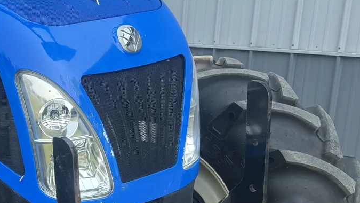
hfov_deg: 29.9
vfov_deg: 19.2
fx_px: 592
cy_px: 172
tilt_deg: -16.8
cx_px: -49
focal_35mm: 62
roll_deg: +1.3
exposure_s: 1/1285
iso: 80
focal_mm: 6.76
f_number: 1.78
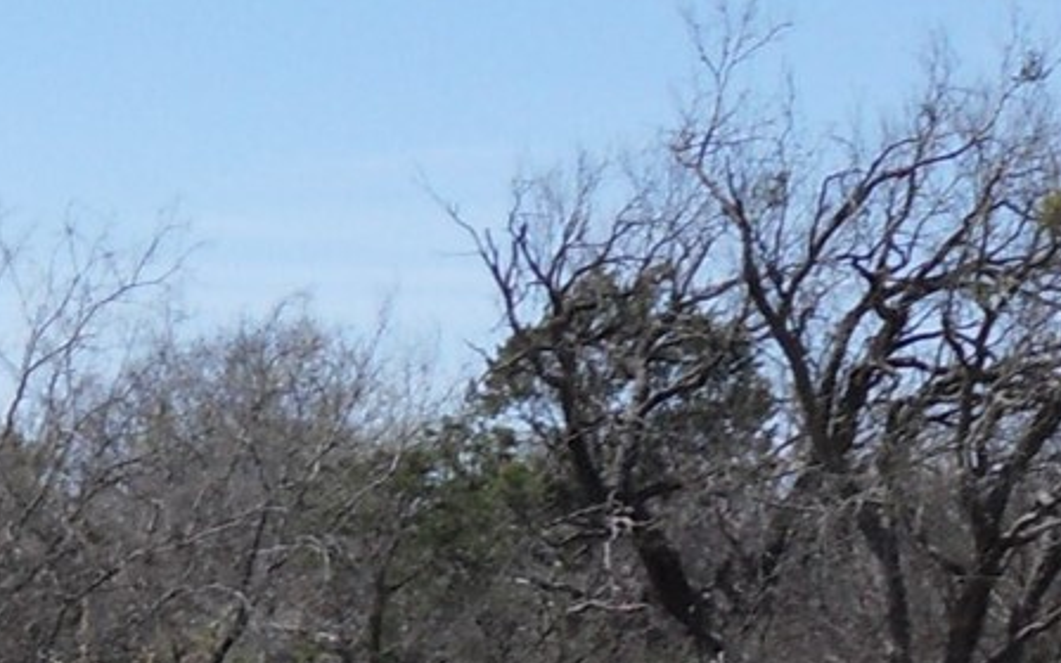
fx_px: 7287
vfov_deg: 5.1
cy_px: 1437
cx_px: -872
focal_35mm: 252
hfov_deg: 8.0
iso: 80
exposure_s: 1/125
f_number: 10.1
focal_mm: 9.1
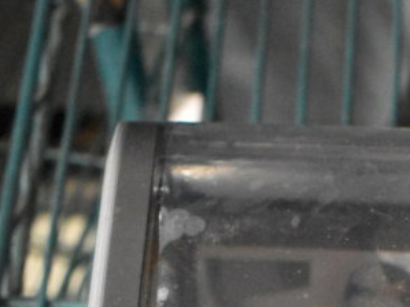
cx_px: 357
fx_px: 1255
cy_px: 504
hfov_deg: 18.3
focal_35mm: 106
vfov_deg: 13.0
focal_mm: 24
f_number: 3.8
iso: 9000
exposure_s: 1/40
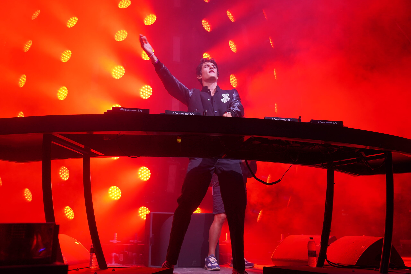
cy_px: 137
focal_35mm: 36
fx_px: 411
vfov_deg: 36.9
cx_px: 206
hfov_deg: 53.1
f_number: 4
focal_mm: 36
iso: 1250
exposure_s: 1/160
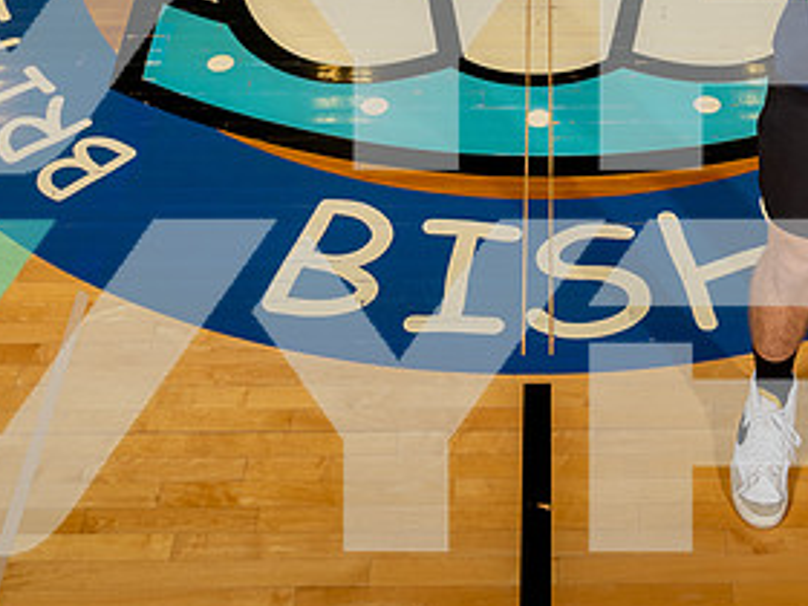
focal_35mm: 72
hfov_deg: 26.8
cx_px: 581
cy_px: 6
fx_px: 1681
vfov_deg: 19.9
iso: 400
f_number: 8
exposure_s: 1/250
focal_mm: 31
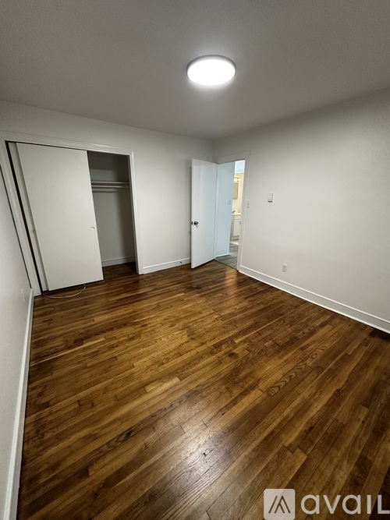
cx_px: 195
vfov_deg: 102.1
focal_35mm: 14
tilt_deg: -17.7
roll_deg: -1.8
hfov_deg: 85.7
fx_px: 210
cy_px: 260
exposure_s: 1/120
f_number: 2.2
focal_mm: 2.22
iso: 250
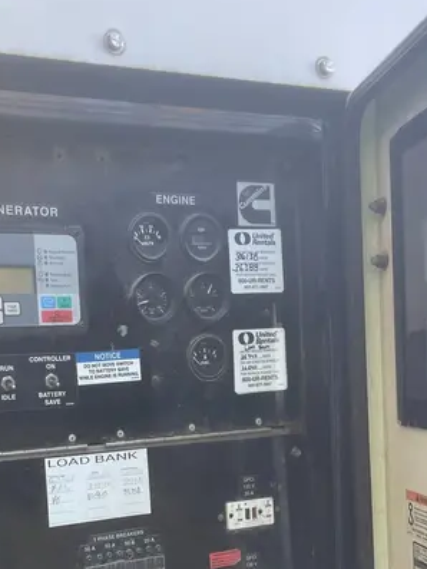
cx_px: 85
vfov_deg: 38.3
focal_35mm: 48
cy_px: 446
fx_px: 789
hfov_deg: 29.6
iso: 50
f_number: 1.6
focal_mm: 4.2
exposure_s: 1/121
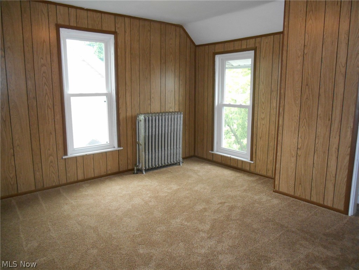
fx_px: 270
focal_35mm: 26
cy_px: 135
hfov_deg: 67.3
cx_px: 180
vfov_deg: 53.1
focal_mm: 4.7
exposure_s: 1/25
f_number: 3.4
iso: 360
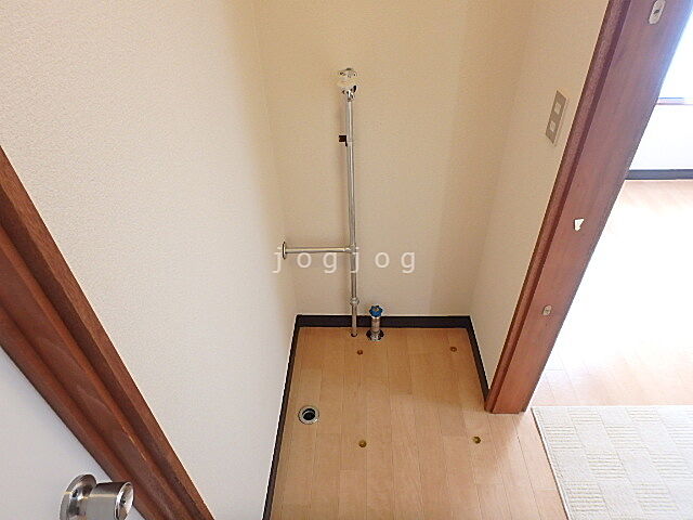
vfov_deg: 63.4
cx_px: 346
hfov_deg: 79.0
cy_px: 260
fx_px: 420
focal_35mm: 21
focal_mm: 3.7
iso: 250
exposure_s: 1/30
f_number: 3.5
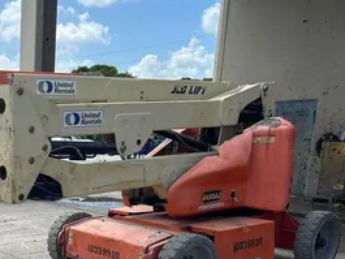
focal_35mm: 54
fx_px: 538
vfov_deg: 25.9
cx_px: -5
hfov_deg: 32.5
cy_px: 251
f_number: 1.5
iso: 50
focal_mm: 5.7
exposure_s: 1/2571
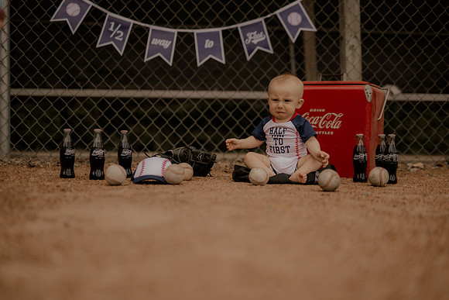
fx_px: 624
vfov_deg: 27.0
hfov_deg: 39.6
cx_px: 224
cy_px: 150
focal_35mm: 50
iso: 160
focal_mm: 50
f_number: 3.2
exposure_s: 1/4000
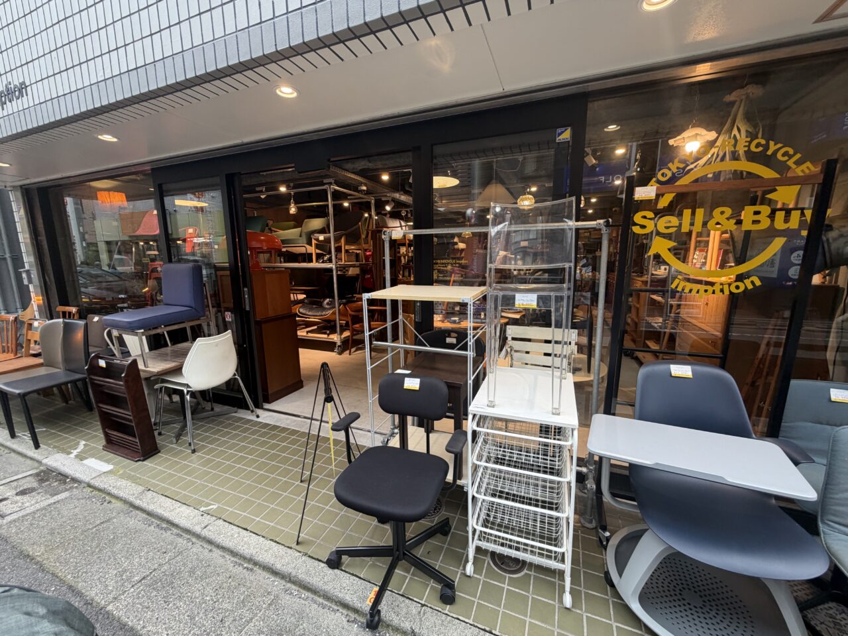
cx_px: 424
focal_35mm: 14
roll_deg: +0.7
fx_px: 343
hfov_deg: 102.1
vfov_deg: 85.7
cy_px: 318
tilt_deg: -9.4
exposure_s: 1/100
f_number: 2.2
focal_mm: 2.22
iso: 125
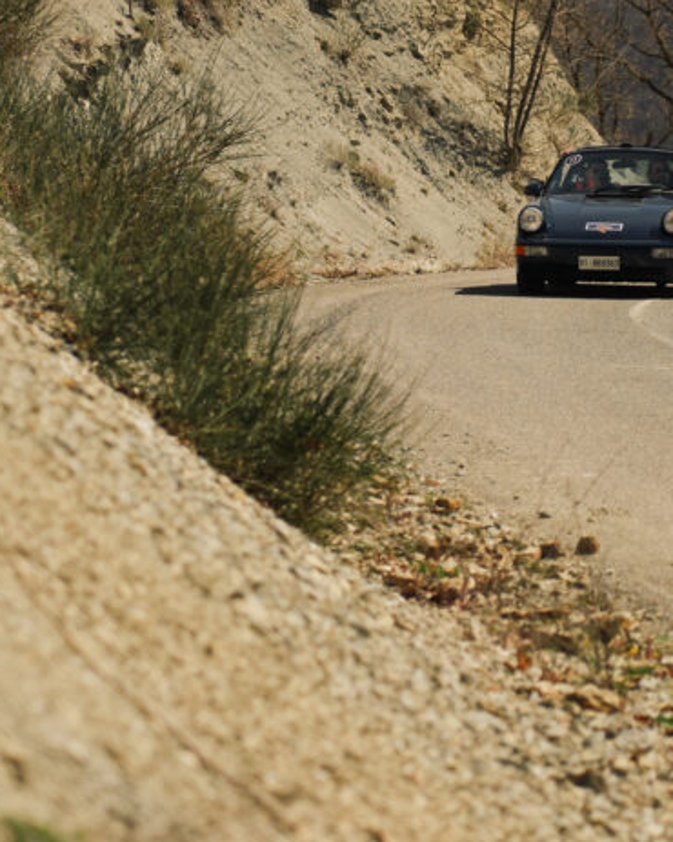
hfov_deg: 7.2
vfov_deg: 9.0
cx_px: 648
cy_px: 76
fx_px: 5307
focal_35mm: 213
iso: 100
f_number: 2.8
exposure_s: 1/1250
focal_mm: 75
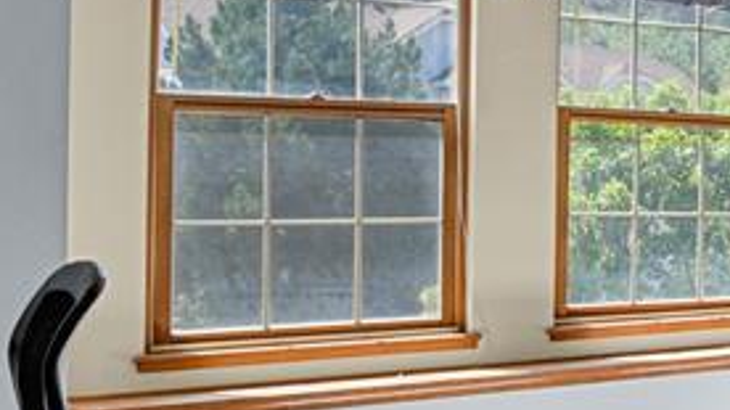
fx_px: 1277
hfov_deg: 23.0
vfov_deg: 18.2
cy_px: 164
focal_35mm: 66
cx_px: 1198
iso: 250
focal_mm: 17
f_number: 6.3
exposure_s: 1/4
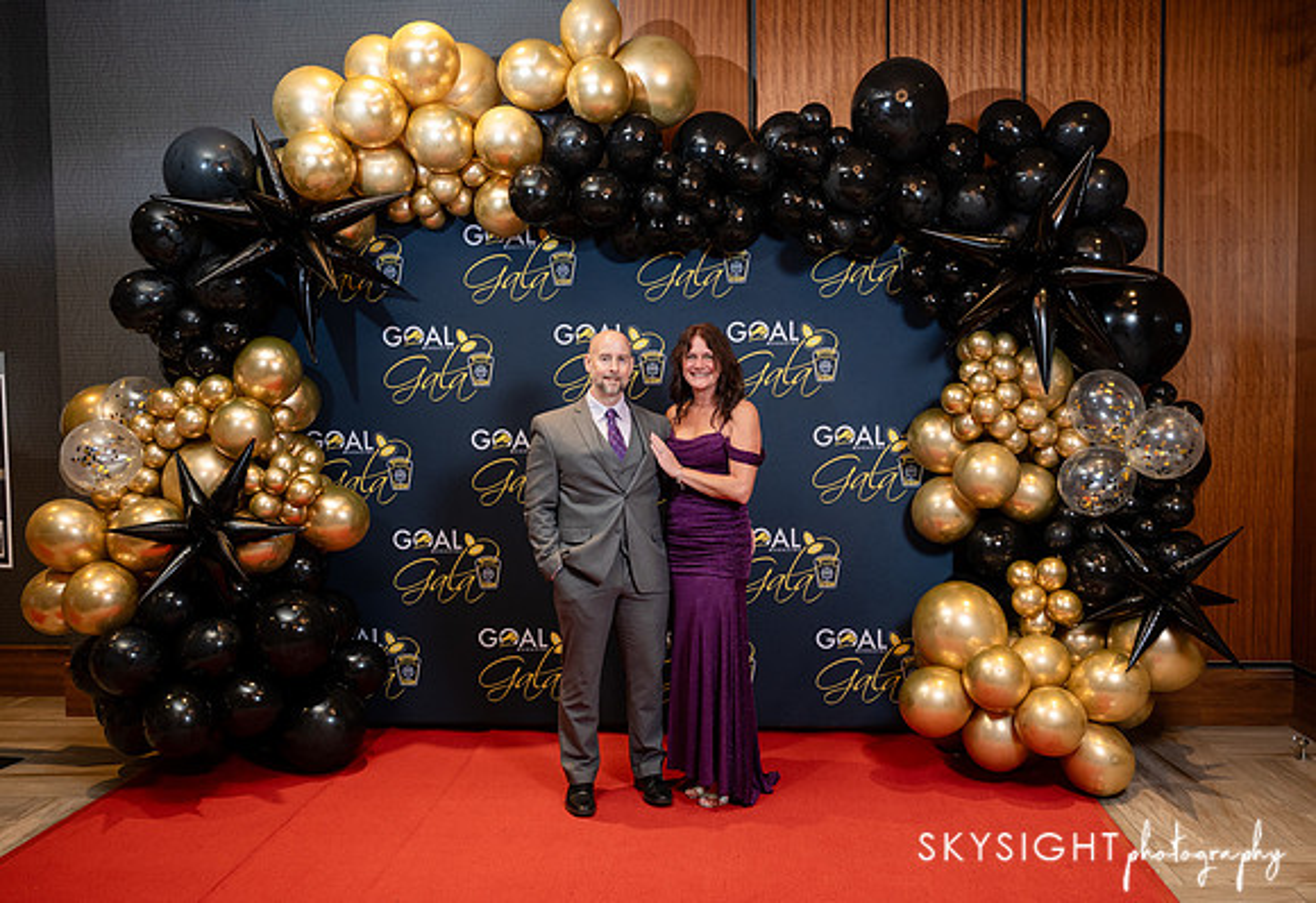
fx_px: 1116
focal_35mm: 30
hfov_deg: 61.0
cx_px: 671
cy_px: 461
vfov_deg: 44.1
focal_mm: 28
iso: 1000
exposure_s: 1/160
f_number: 2.8
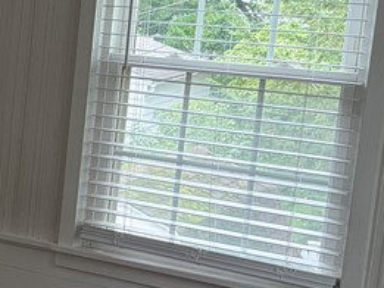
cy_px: 112
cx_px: -325
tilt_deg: -8.0
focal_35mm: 102
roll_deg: -1.4
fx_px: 1132
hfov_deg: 16.0
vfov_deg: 14.5
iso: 80
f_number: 1.6
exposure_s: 1/60
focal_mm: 5.96
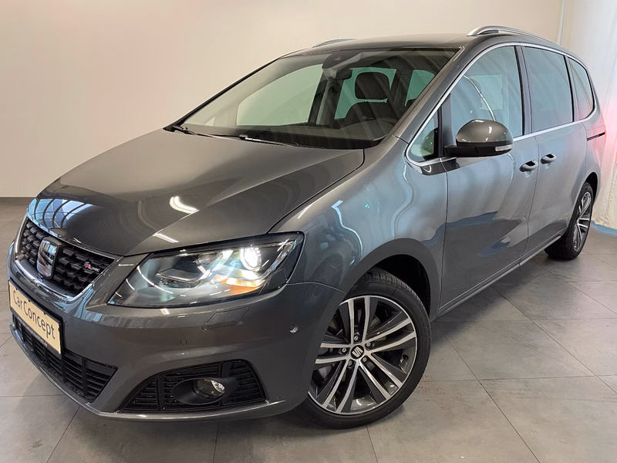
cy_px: 232
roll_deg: -0.4
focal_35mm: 26
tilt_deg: -17.0
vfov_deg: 53.1
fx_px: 463
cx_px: 308
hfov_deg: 67.3
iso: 160
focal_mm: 4.2
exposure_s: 1/50
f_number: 1.6
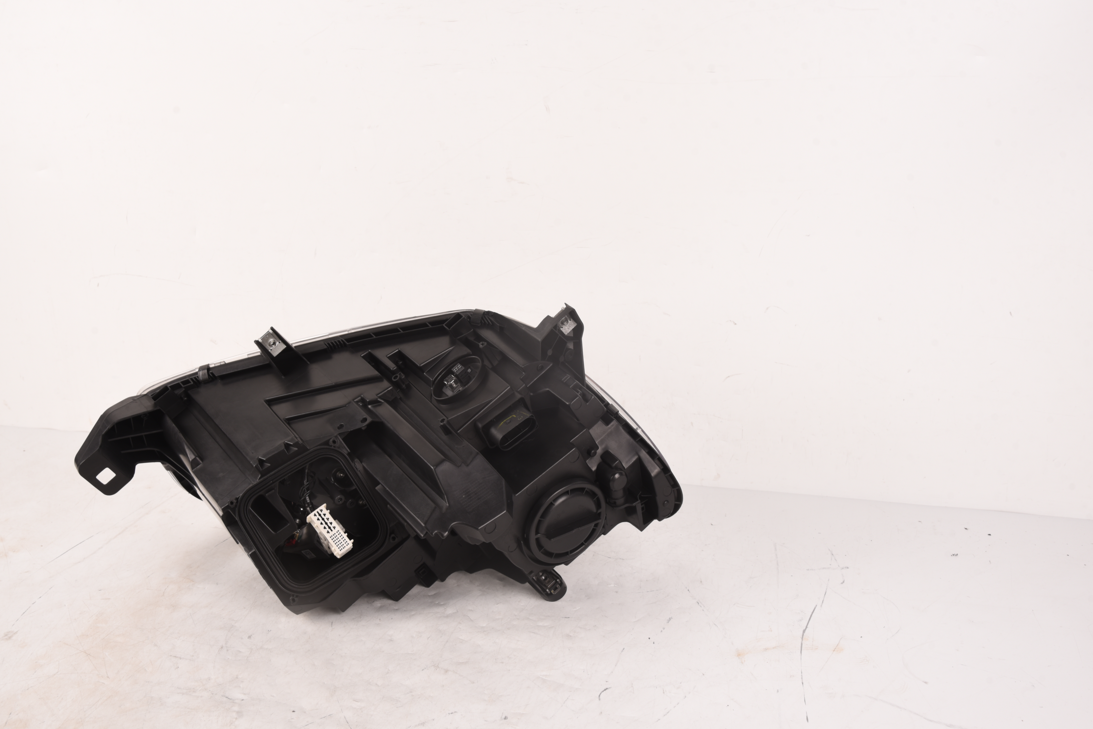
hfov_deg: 49.6
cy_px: 360
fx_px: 1184
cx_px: 560
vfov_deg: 34.2
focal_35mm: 39
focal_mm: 38
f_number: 11
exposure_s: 1/80
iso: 100
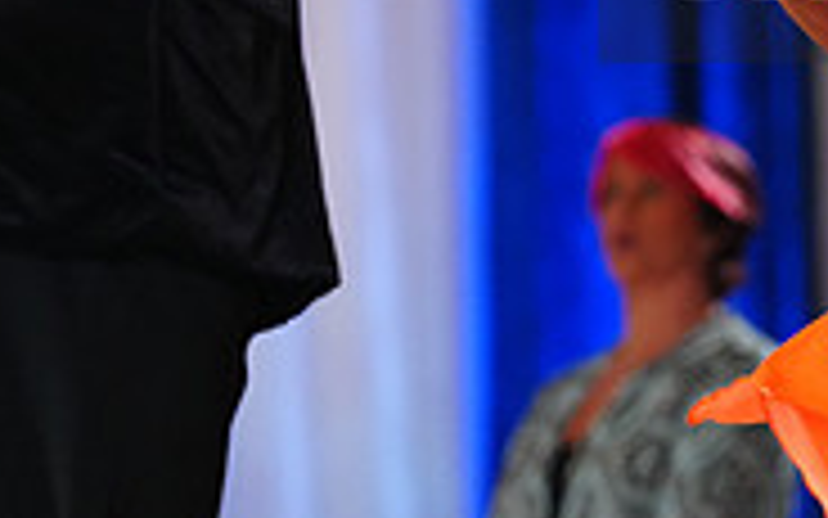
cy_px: -56
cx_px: 1089
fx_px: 11080
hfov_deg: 4.3
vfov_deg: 2.7
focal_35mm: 491
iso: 3200
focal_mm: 153
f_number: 3.2
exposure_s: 1/640
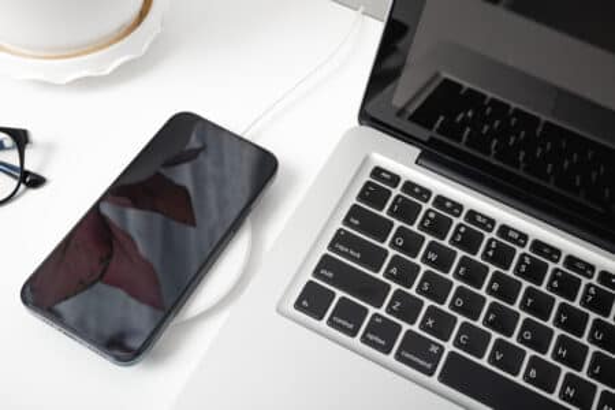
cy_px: 205
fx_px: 769
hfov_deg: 43.6
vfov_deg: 29.9
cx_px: 308
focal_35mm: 45
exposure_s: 1/160
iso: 100
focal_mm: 45
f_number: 8
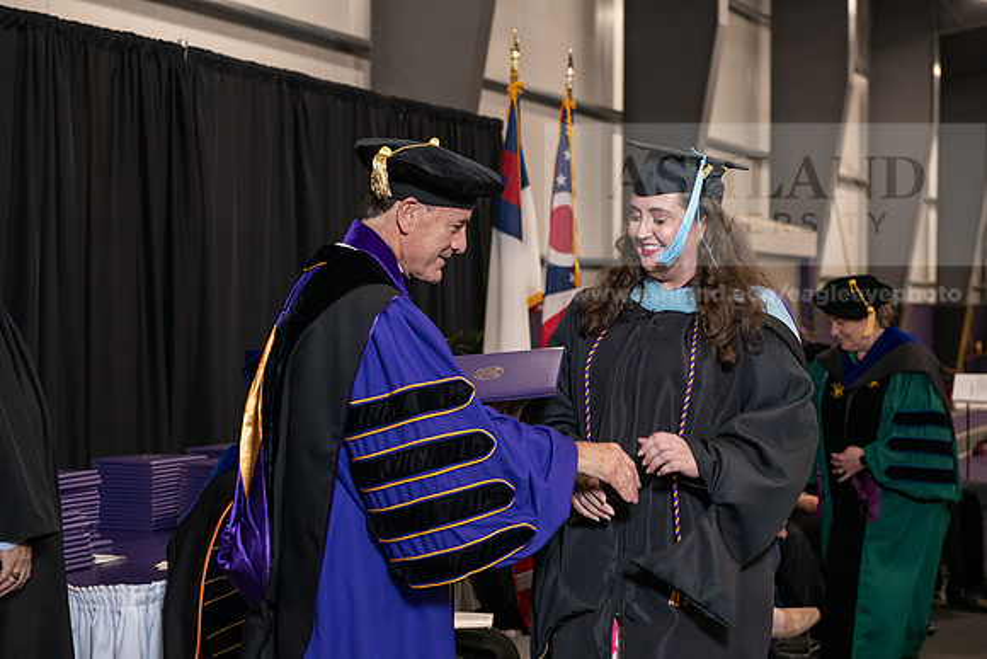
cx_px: 494
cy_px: 330
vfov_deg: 19.5
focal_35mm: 70
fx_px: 1920
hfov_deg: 28.8
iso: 2000
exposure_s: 1/125
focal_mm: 70
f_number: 5
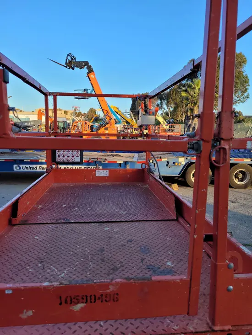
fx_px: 252
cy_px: 168
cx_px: 126
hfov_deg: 53.1
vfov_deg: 67.3
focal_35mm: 26
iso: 40
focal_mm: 5.4
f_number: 1.8
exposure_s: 1/440
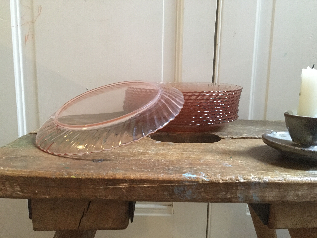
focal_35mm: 29
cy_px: 119
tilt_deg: -9.1
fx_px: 266
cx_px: 158
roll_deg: +0.3
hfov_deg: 61.7
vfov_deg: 48.2
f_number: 2.2
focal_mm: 4.15
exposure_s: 1/17
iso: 320
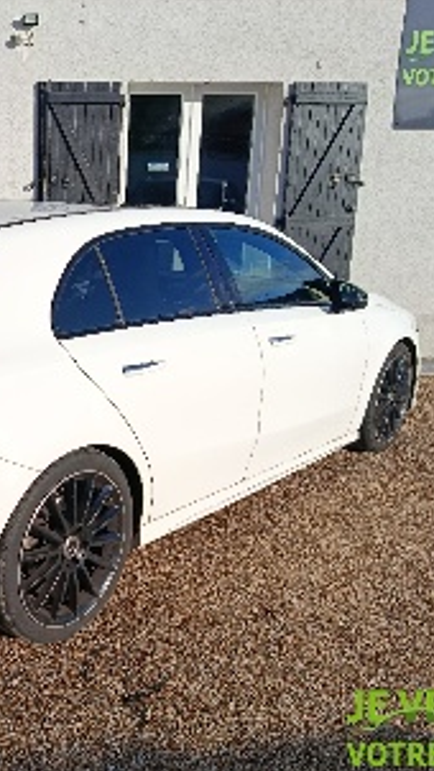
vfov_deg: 55.3
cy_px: 388
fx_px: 736
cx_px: 13
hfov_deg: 30.8
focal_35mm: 36
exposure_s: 1/910
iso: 53
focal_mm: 5.24
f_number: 1.7
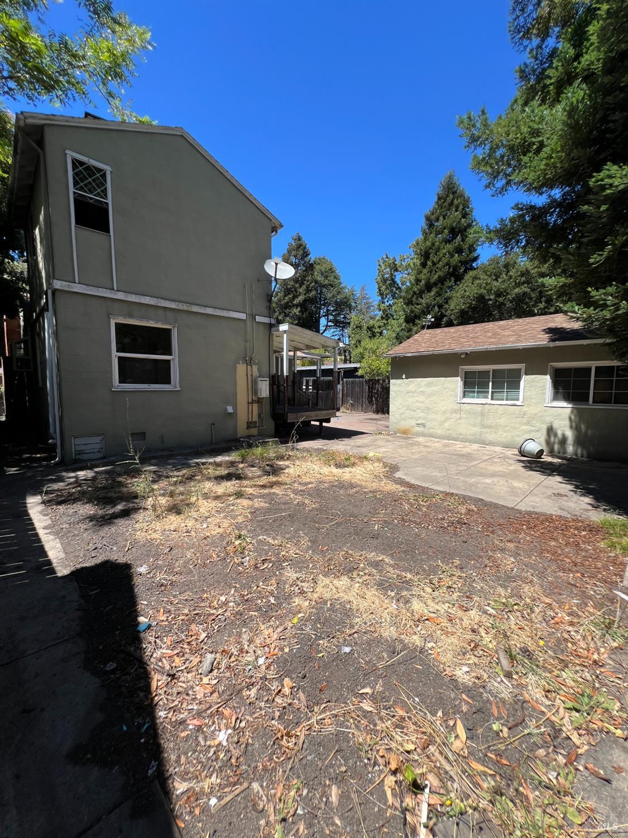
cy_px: 419
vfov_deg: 106.2
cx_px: 314
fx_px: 314
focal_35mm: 13
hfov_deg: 89.9
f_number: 1.8
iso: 32
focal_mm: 1.57
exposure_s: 1/986
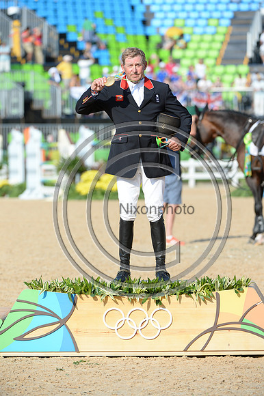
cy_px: 198
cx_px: 132
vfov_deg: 8.6
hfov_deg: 5.7
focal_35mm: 240
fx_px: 2643
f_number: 5.6
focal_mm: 240
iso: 360
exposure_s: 1/1250
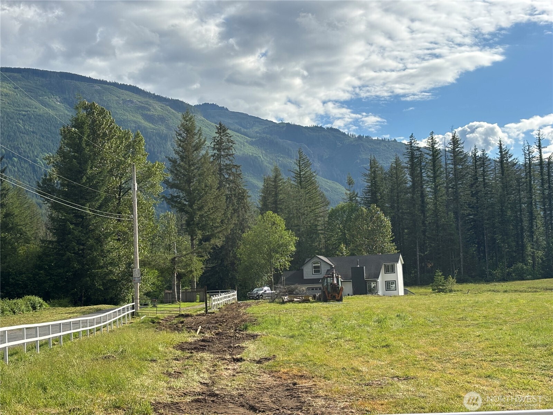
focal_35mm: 52
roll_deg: +2.0
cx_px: 276
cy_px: 208
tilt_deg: +5.5
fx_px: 831
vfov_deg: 28.0
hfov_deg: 36.8
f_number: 1.6
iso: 40
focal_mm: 5.96
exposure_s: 1/3311
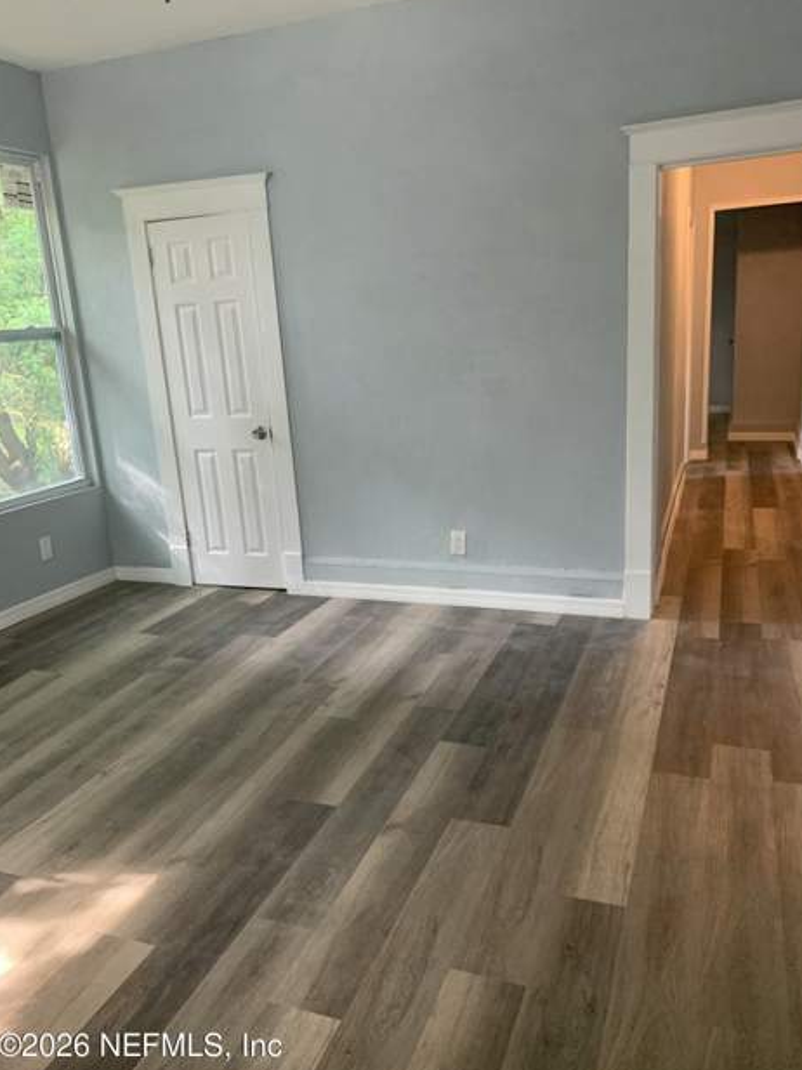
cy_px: 540
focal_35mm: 27
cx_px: 411
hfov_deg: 51.3
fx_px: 834
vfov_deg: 65.3
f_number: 1.8
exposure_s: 1/60
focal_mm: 4.25
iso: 250
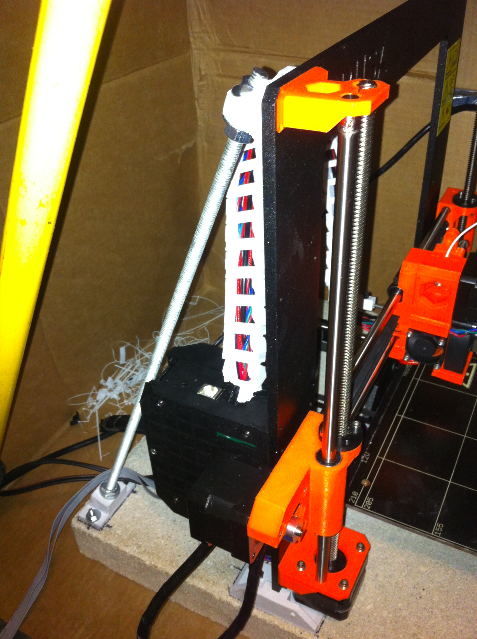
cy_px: 320
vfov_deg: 52.7
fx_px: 645
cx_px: 238
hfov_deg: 40.6
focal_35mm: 35
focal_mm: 3.85
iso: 160
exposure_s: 1/15
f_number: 2.8
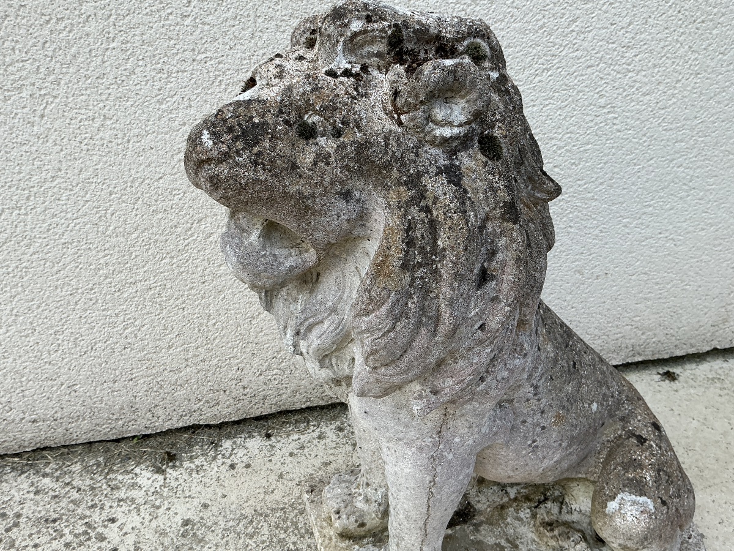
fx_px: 594
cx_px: 367
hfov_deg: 63.4
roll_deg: -2.2
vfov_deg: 49.7
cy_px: 276
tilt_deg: -28.5
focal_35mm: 28
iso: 25
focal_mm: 3
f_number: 1.8
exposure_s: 1/514
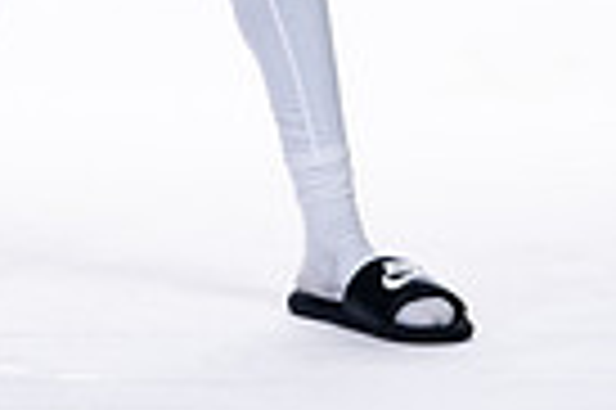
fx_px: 6118
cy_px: -595
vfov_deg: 3.8
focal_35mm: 358
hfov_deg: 5.8
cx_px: 148
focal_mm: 109
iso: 400
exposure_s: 1/250
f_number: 6.3
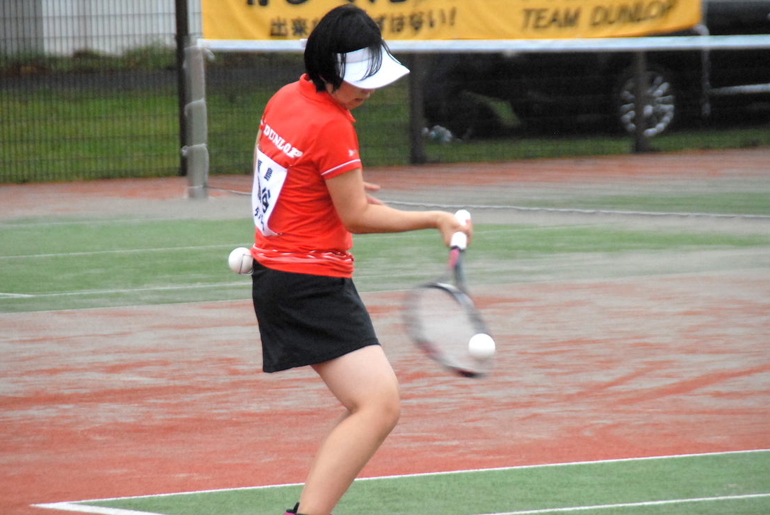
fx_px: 7021
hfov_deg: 6.3
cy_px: 248
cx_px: 396
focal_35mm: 328
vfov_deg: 4.2
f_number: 6.3
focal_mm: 200
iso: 1600
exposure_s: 1/500
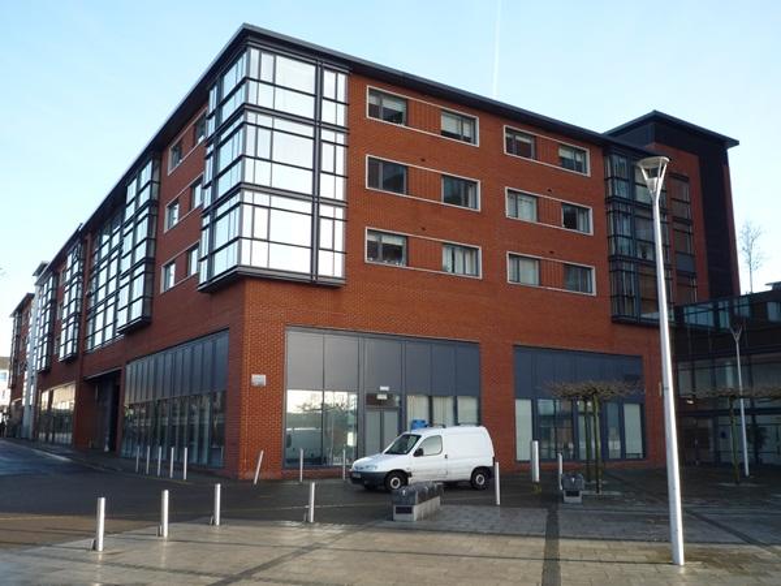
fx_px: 745
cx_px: 390
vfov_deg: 42.9
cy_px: 293
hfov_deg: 55.4
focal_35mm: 33
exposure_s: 1/250
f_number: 3.6
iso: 100
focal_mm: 5.8
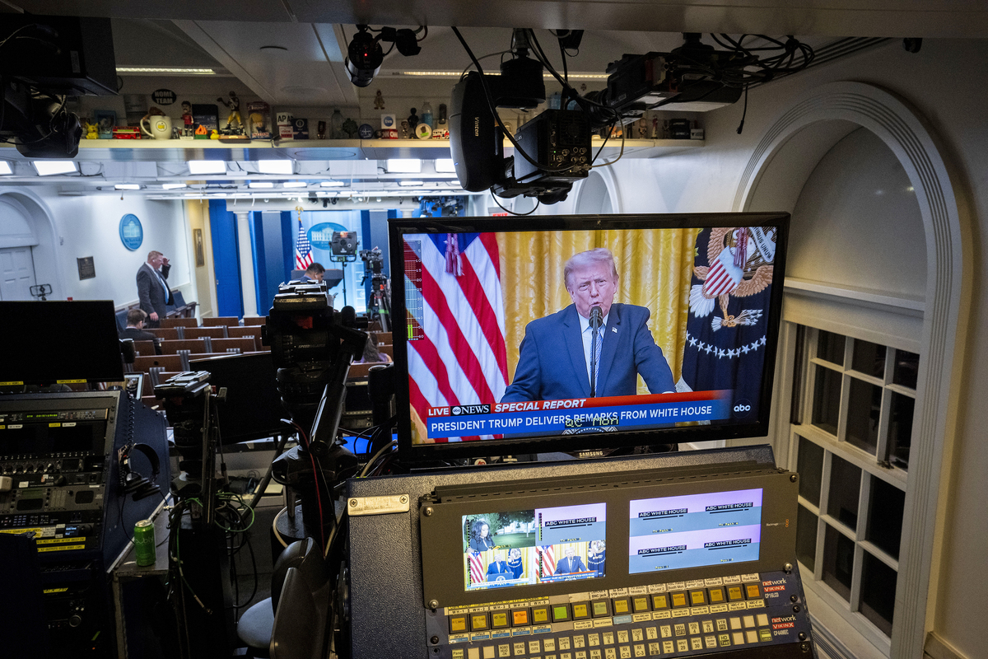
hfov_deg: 73.7
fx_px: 659
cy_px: 330
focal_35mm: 24
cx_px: 494
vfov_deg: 53.1
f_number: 11
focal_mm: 24
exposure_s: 1/60
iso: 6400
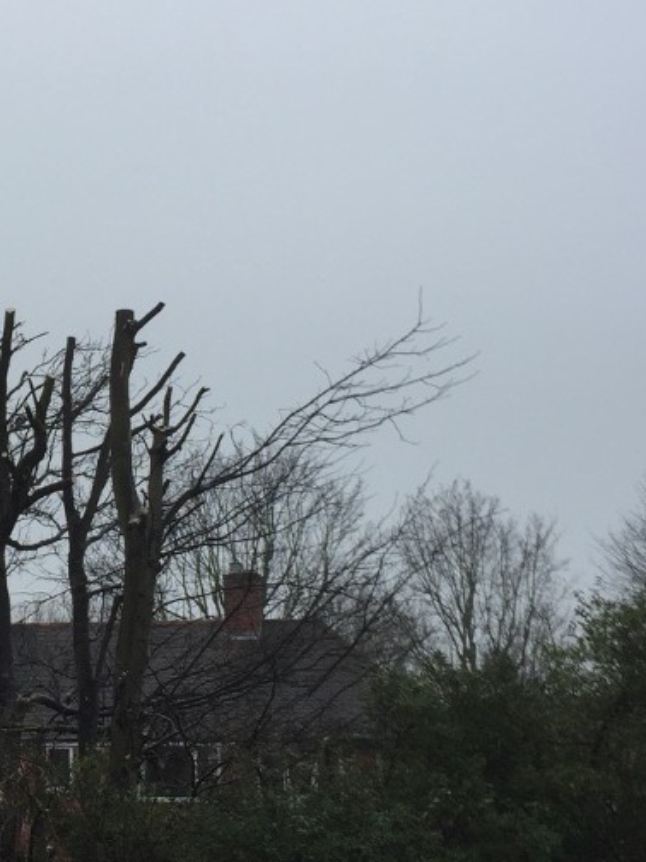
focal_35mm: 69
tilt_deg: +11.4
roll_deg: +0.1
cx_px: -2
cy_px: 463
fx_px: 1717
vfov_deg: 28.2
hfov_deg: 20.6
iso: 32
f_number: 2.2
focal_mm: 4.15
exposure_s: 1/114
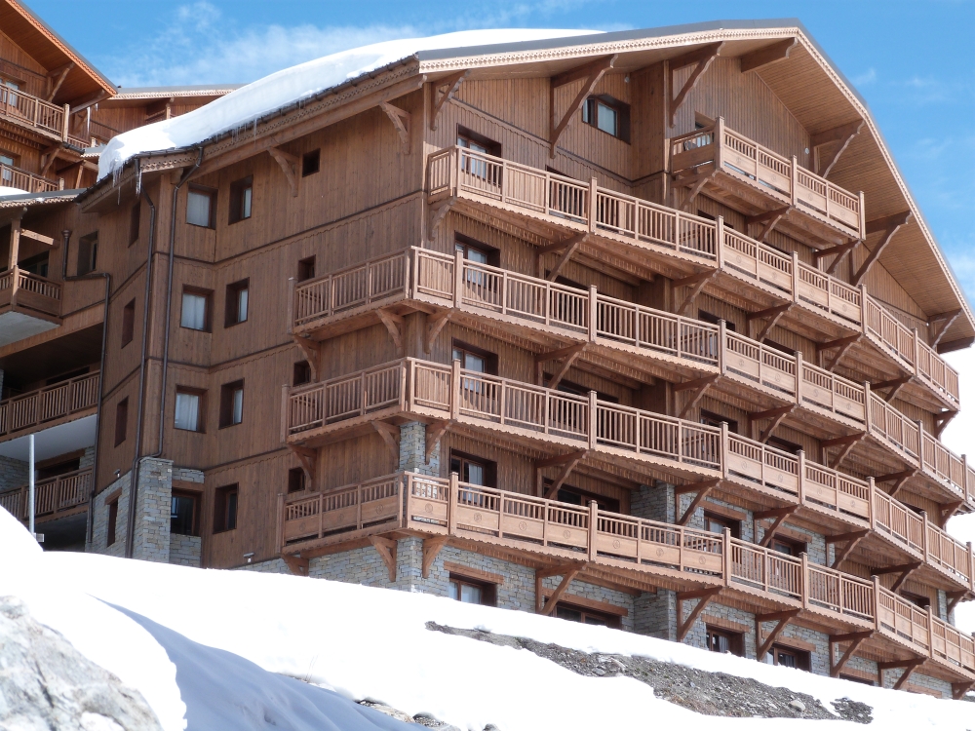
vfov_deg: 19.6
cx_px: 488
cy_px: 366
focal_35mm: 75
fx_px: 2112
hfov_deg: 26.0
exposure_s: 1/400
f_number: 5.6
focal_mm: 13.5
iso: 100
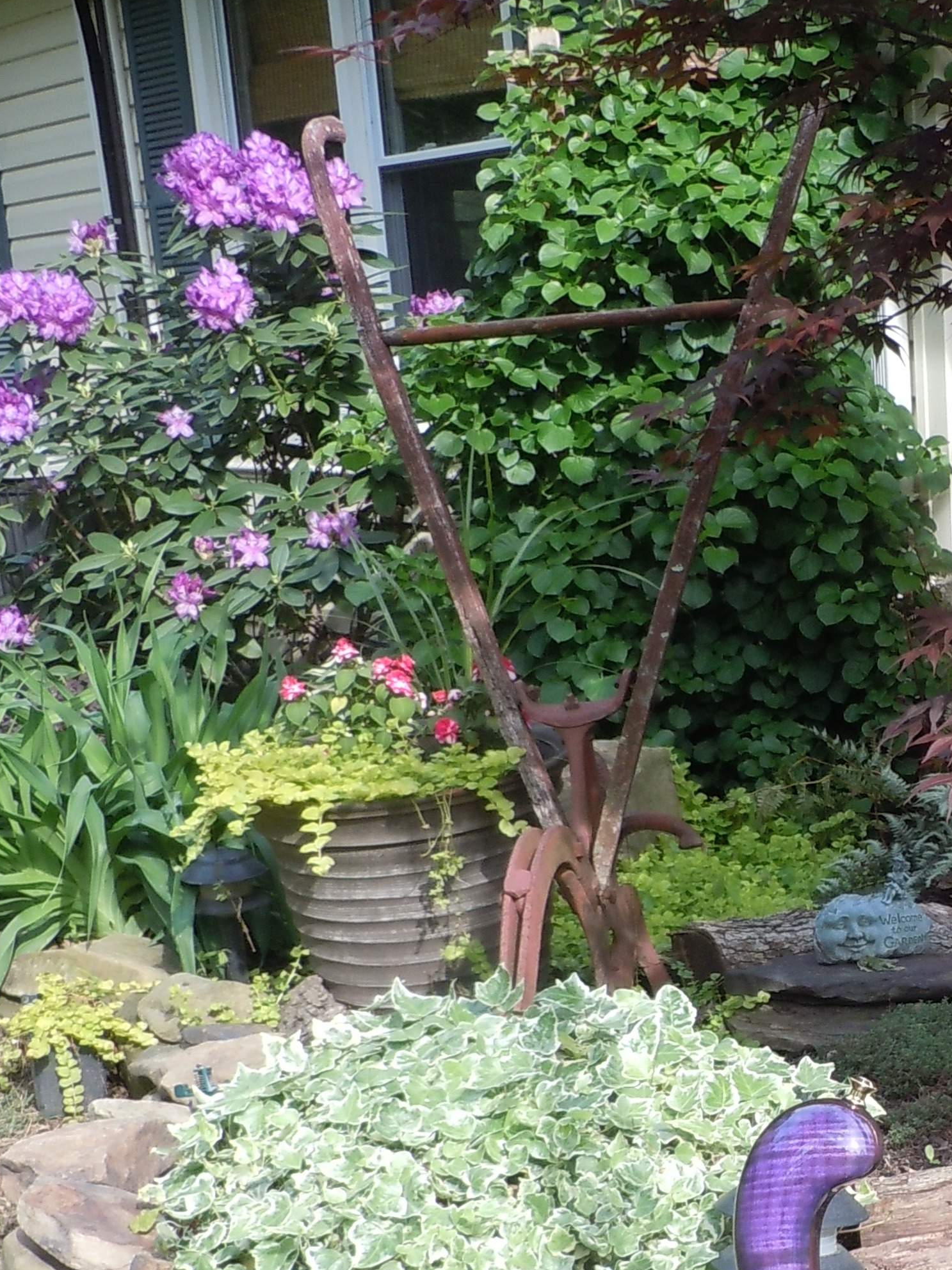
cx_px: 1021
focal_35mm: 61
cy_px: 976
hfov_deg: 22.8
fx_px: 2237
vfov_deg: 31.0
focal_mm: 5
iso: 100
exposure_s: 1/160
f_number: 3.7
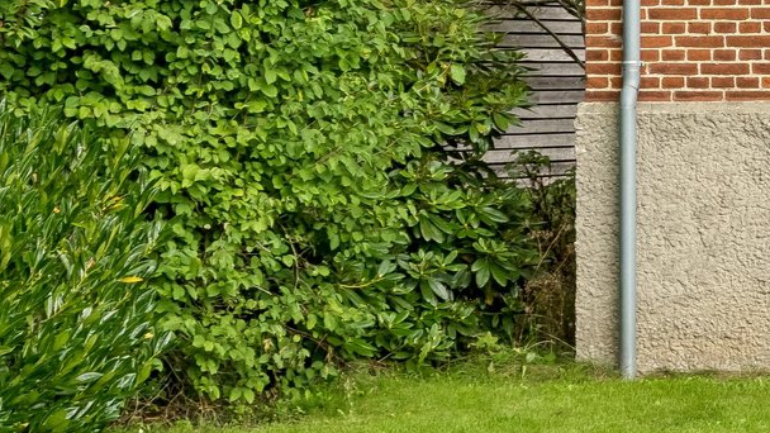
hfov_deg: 11.6
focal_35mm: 155
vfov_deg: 7.5
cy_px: -486
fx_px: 3165
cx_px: 1802
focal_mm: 30
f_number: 4
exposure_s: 1/500
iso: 125
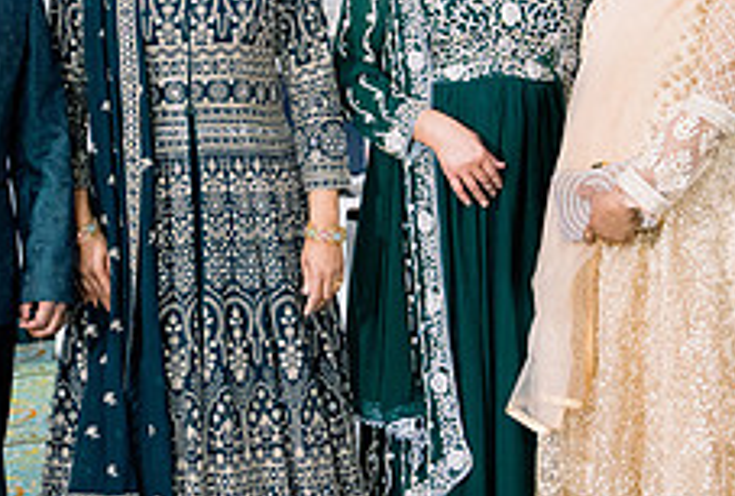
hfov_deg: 17.9
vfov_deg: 12.1
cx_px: 292
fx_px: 2335
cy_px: 195
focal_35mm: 114
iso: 3200
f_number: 2.8
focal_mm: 38
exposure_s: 1/160
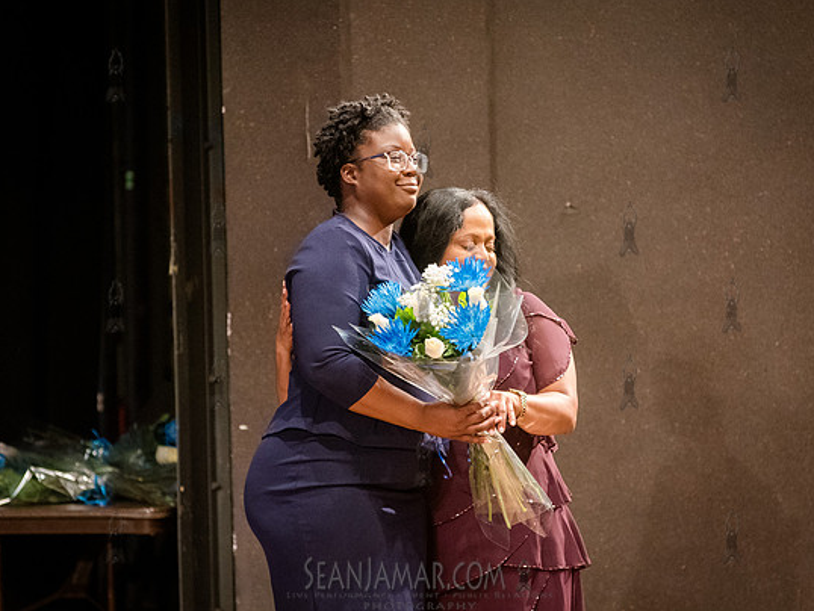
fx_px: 6187
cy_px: 317
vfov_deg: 5.7
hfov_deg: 7.5
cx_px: 438
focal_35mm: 263
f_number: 4
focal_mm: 200
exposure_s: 1/200
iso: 5000
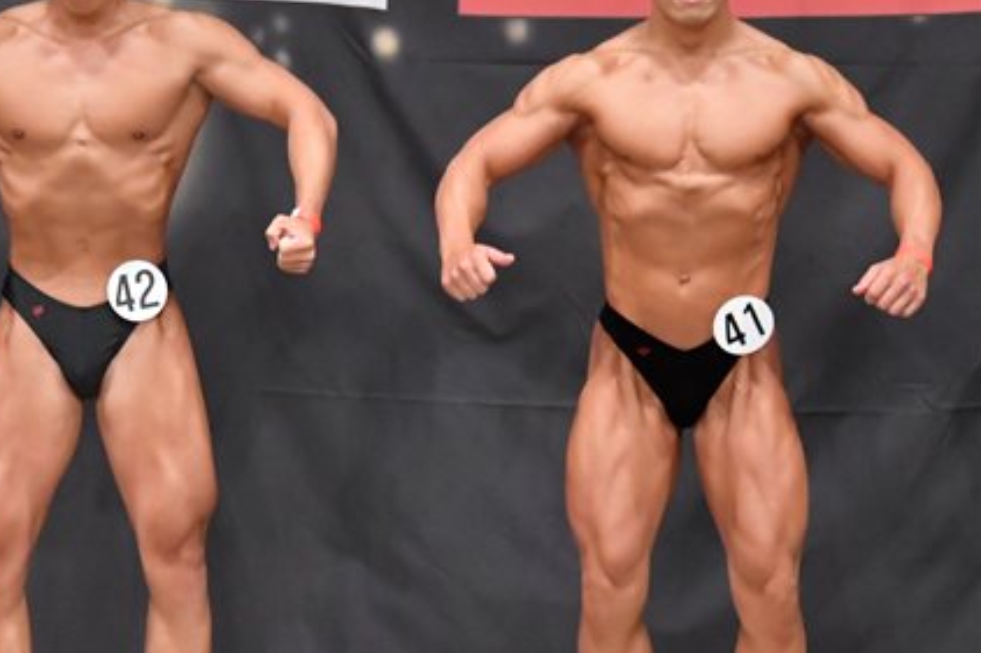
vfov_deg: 3.3
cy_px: 367
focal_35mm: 413
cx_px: 85
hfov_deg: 5.0
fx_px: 11249
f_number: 5.6
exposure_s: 1/400
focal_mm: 150
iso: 6400
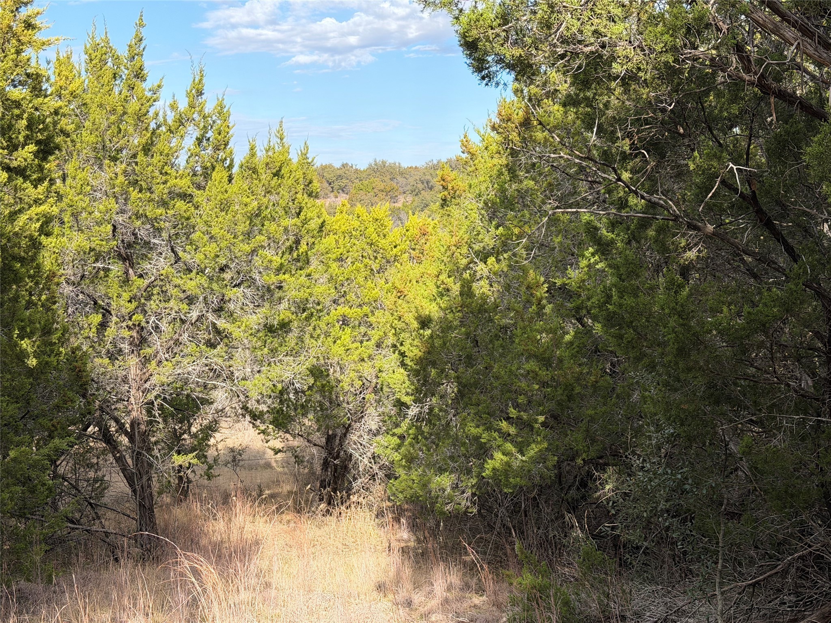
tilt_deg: -3.5
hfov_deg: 39.7
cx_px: 416
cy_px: 312
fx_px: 1152
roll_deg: +1.3
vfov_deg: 30.3
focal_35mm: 48
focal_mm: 6.76
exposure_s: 1/2415
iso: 80
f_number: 1.78
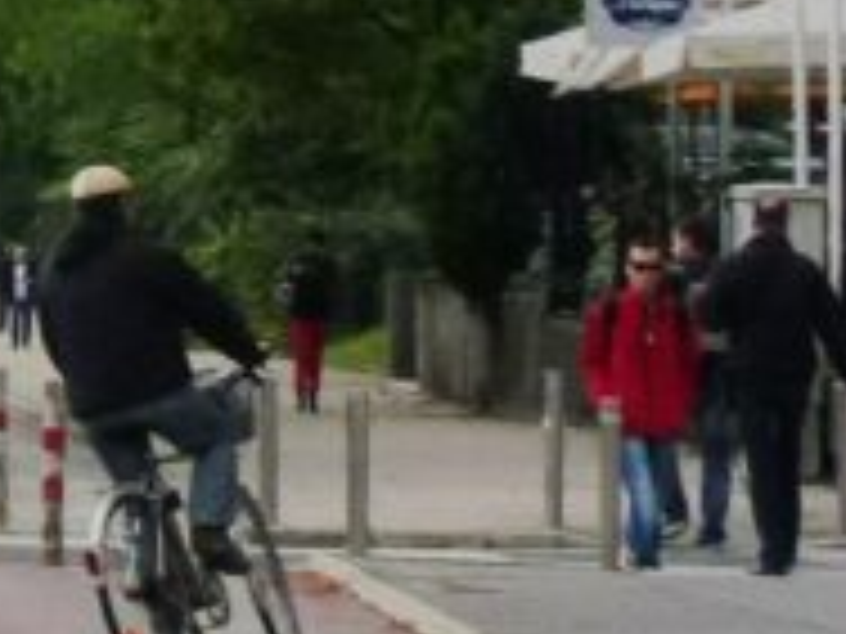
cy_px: -436
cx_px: -1440
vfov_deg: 4.4
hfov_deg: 5.7
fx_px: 8138
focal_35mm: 333
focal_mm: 10.9
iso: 160
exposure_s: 1/800
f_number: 4.5
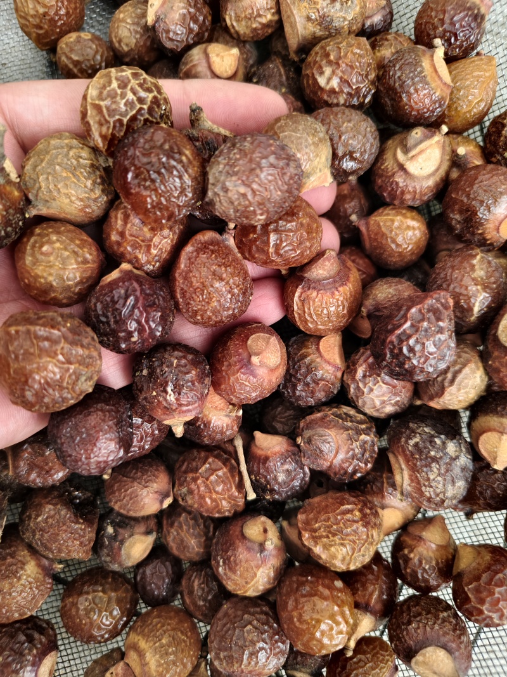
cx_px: 254
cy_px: 338
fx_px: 449
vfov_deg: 73.9
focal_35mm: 23
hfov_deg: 58.9
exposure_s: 1/50
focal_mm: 5.56
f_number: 1.88
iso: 745
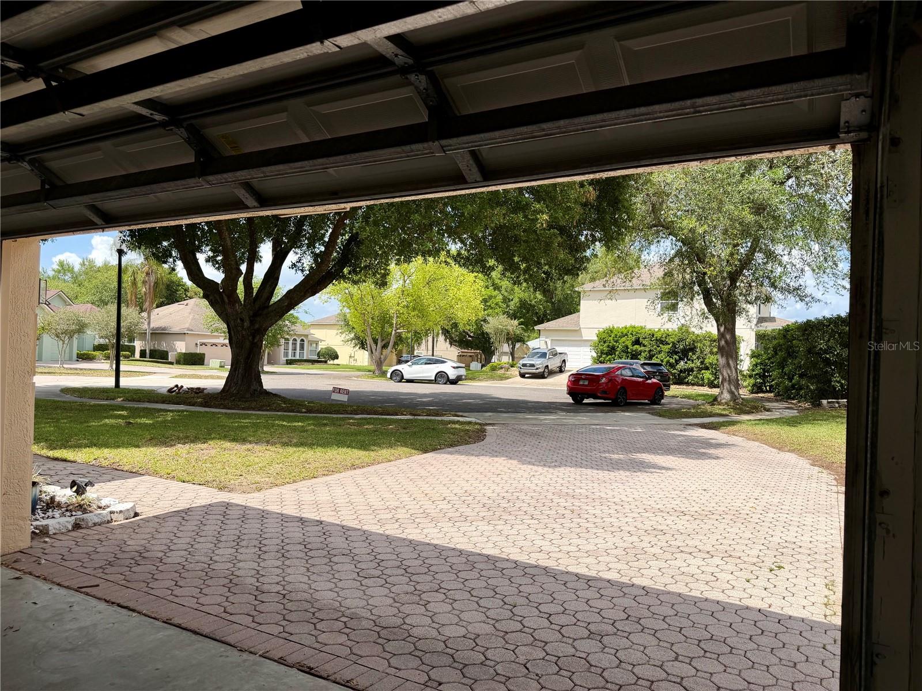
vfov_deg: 56.8
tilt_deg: -0.1
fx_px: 639
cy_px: 346
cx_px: 461
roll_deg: -1.5
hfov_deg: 71.6
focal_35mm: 24
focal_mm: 6.76
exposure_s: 1/3953
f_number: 1.78
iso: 80
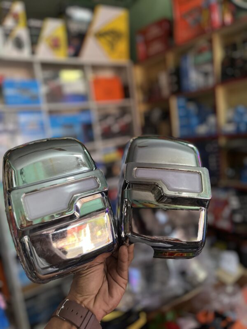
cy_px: 164
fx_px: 247
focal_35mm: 26
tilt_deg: -7.1
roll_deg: +7.1
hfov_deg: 53.1
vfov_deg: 67.3
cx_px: 124
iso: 50
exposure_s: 1/100
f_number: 1.6
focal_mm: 5.1
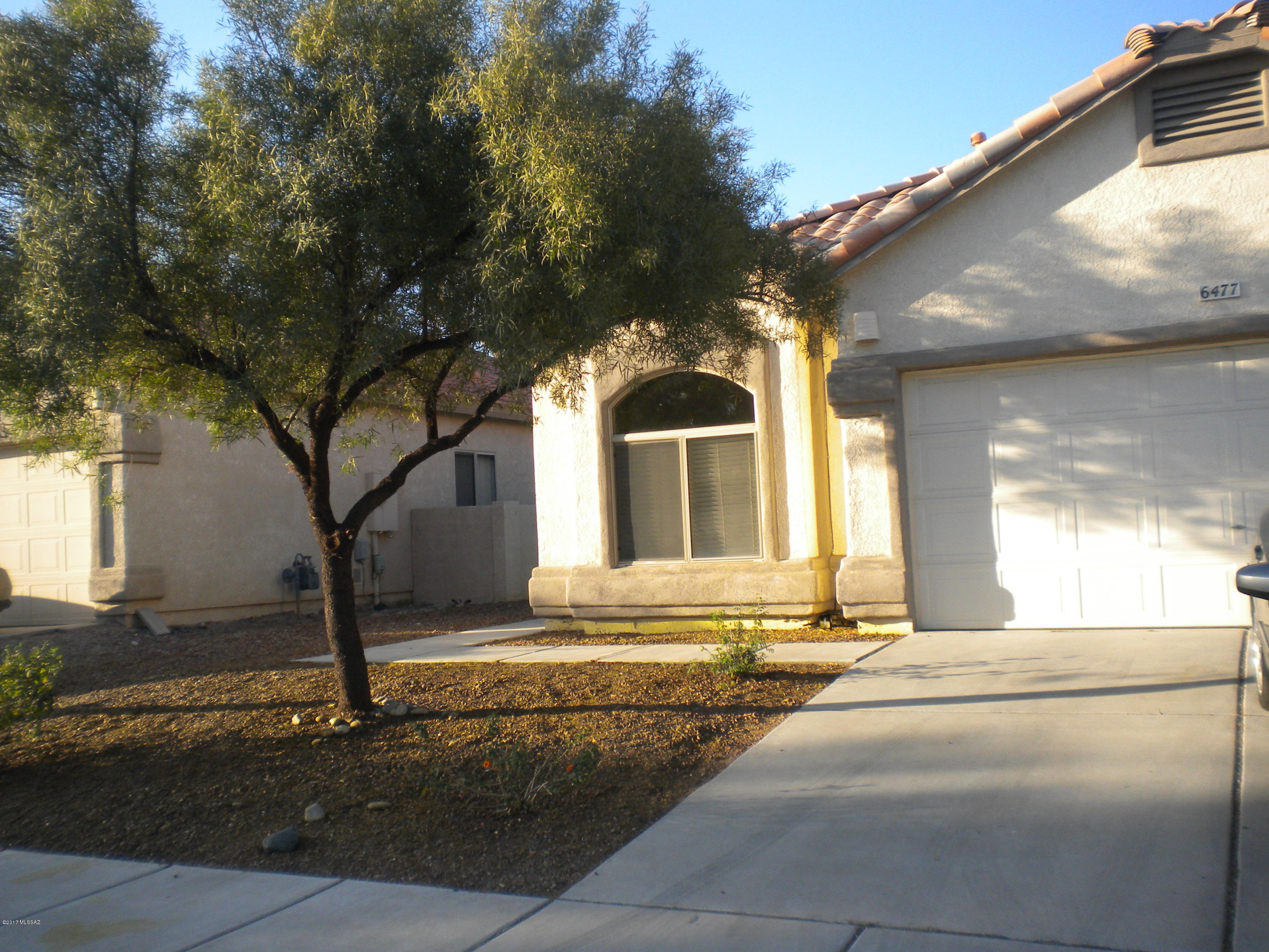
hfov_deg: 52.6
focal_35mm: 35
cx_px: 634
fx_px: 1283
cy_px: 476
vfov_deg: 40.7
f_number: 4.6
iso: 113
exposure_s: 1/277
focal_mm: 6.3
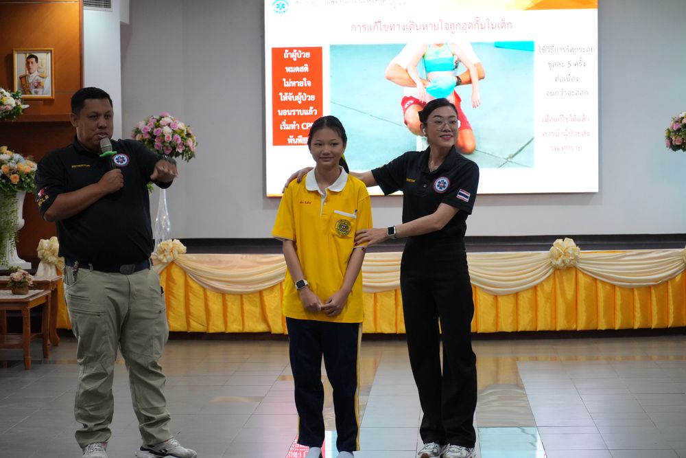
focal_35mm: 112
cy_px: 229
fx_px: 2144
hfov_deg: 18.2
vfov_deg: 12.2
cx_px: 343
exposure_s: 1/160
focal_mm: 75
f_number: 5.6
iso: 3200
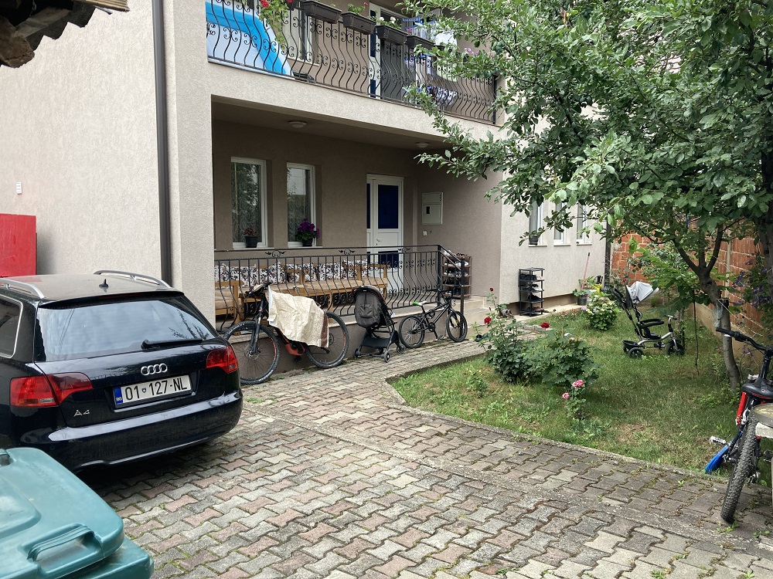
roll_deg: -0.6
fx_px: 625
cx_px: 386
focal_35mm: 28
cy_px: 290
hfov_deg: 63.4
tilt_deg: -6.9
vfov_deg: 49.7
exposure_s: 1/274
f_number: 1.8
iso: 20
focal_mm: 3.99
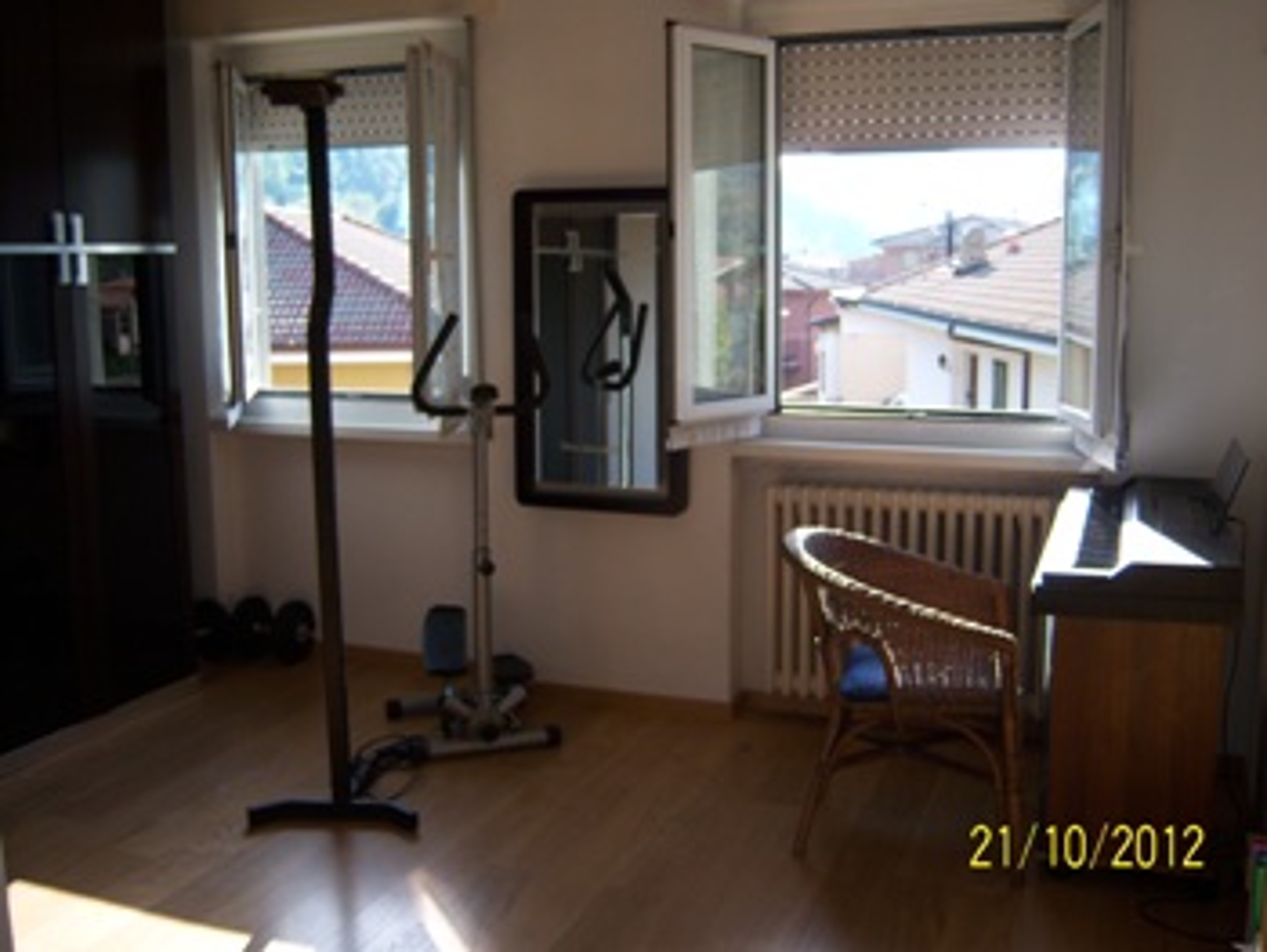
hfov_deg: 51.3
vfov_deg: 39.7
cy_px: 476
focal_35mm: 36
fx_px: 1319
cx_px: 634
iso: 80
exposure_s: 1/160
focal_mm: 7.5
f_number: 2.8
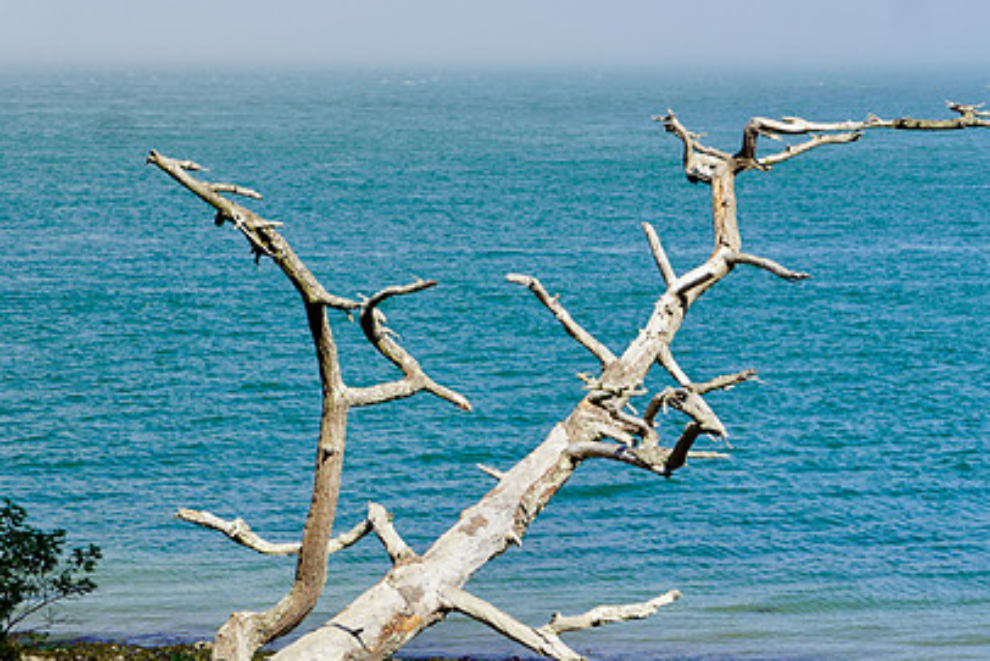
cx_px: 688
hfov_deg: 15.6
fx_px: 3596
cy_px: 401
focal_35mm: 131
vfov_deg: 10.5
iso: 100
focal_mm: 61
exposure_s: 1/125
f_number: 6.3
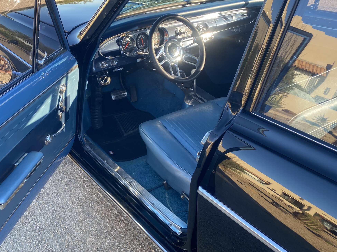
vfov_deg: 41.8
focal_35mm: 34
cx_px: 119
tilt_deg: -30.1
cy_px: 119
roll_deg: +1.4
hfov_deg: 53.2
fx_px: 331
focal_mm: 4.25
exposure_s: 1/156
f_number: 1.8
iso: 32
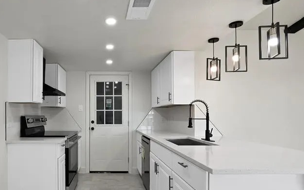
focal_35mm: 20
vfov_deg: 59.1
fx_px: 166
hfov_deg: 82.6
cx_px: 105
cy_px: 115
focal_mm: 12
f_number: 9
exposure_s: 1/30
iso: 640
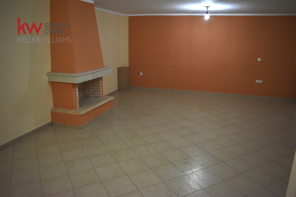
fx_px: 222
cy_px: 98
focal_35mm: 27
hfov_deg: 67.4
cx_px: 148
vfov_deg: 47.9
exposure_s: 1/250
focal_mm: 18
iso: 1250
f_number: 4
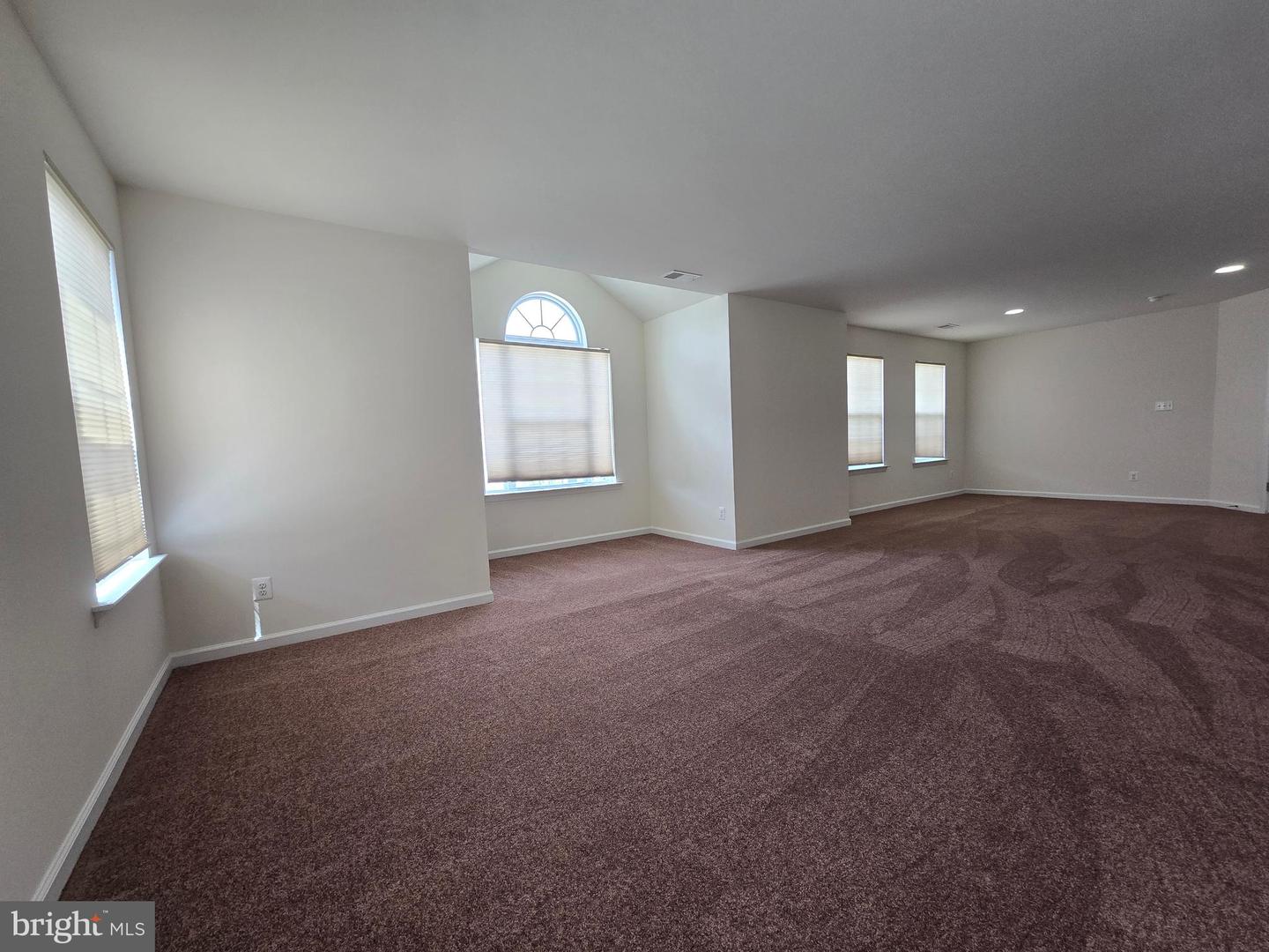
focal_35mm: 13
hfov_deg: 106.2
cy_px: 476
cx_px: 634
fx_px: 477
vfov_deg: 89.9
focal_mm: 2.2
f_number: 2.2
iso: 80
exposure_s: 1/60
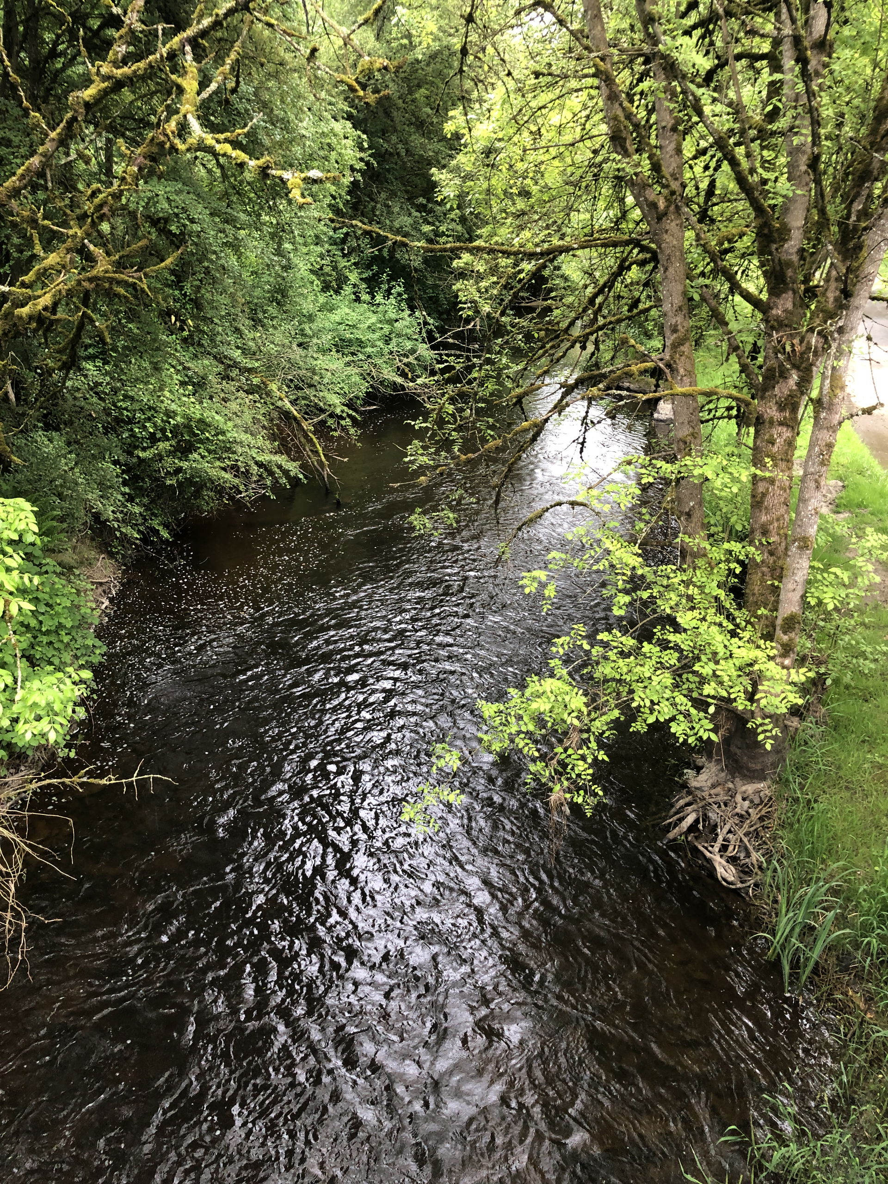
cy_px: 592
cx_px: 444
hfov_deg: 49.7
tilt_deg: -23.3
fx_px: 958
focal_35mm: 28
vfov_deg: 63.4
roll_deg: +0.3
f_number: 1.8
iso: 32
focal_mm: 4
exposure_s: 1/30
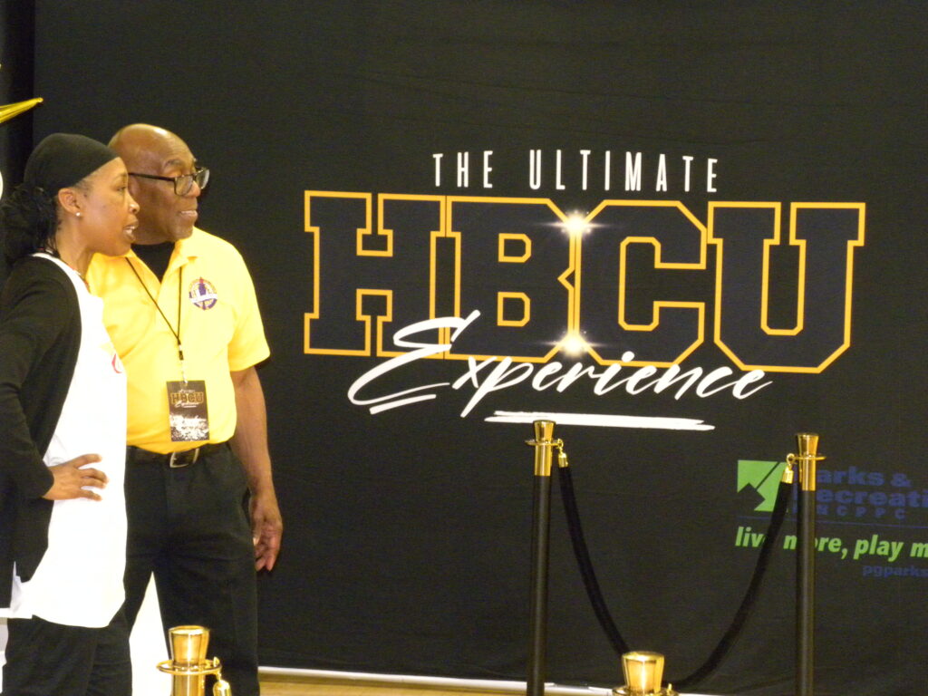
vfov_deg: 14.1
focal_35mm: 105
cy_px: 348
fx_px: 2815
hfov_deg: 18.7
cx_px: 464
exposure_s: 1/30
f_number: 4
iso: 646
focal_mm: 18.8
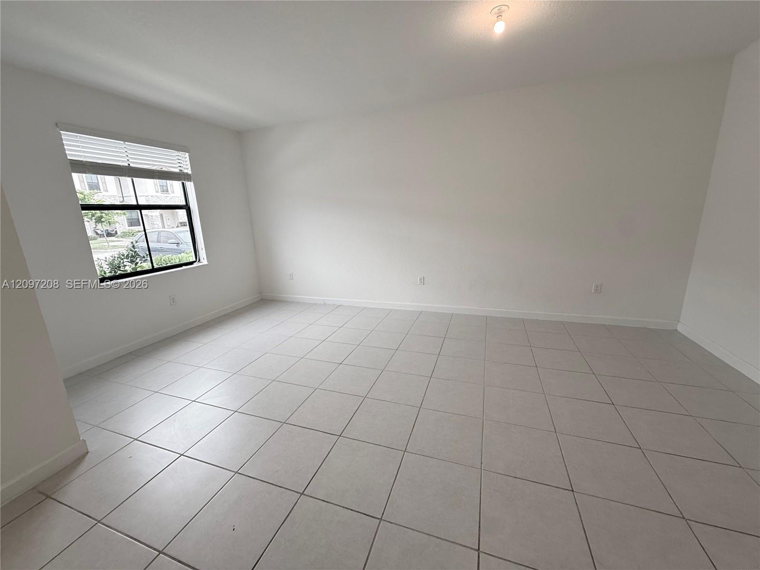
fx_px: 307
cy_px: 285
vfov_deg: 85.7
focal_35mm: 14
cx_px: 380
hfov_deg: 102.1
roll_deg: +2.5
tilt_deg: -13.9
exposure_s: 1/120
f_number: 2.2
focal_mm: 2.22
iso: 100
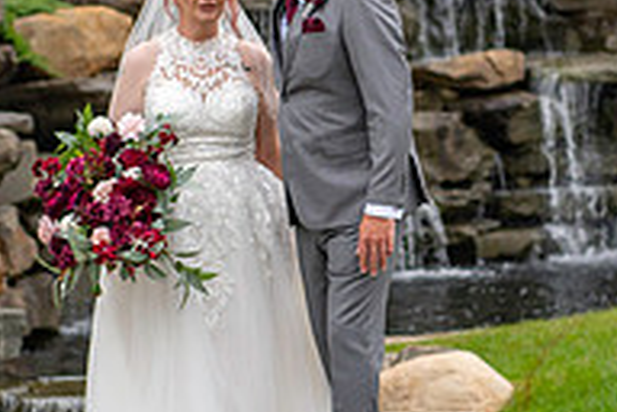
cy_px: 106
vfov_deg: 6.5
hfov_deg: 9.7
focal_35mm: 211
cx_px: 389
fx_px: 3616
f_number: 2.8
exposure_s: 1/2000
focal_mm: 70
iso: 800
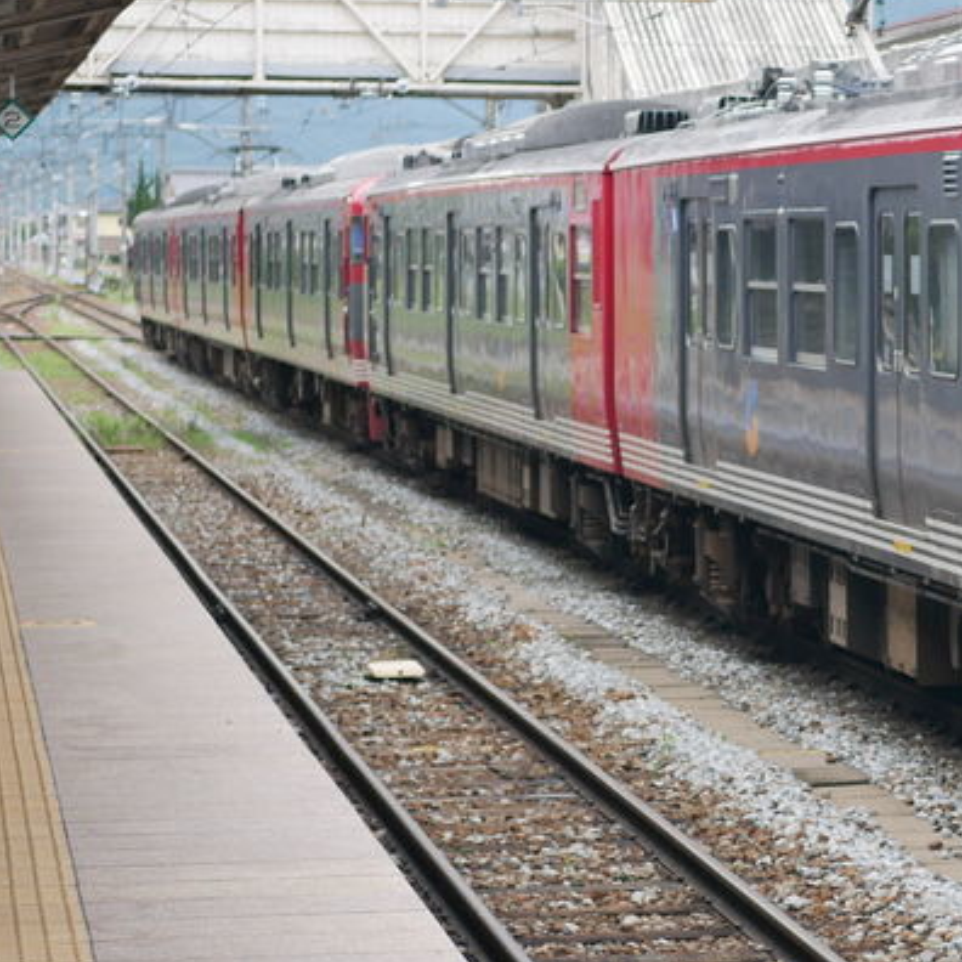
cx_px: 1360
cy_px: 397
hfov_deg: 12.5
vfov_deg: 13.0
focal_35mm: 134
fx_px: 4213
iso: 200
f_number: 2
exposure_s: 1/1300
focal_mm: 25
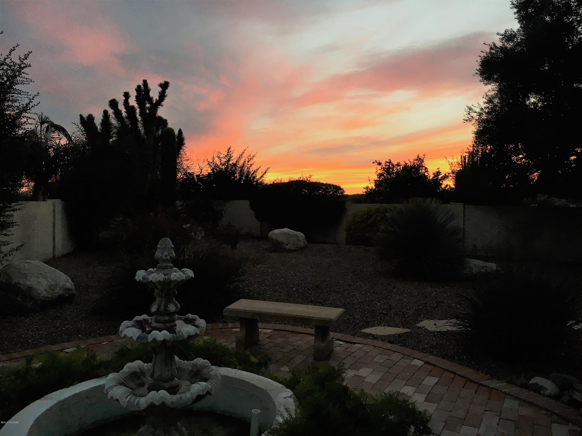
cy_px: 218
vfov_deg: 48.2
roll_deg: -1.0
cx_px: 291
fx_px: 488
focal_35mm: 29
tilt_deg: -2.7
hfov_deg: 61.7
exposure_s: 1/40
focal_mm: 4.15
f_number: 2.2
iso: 25
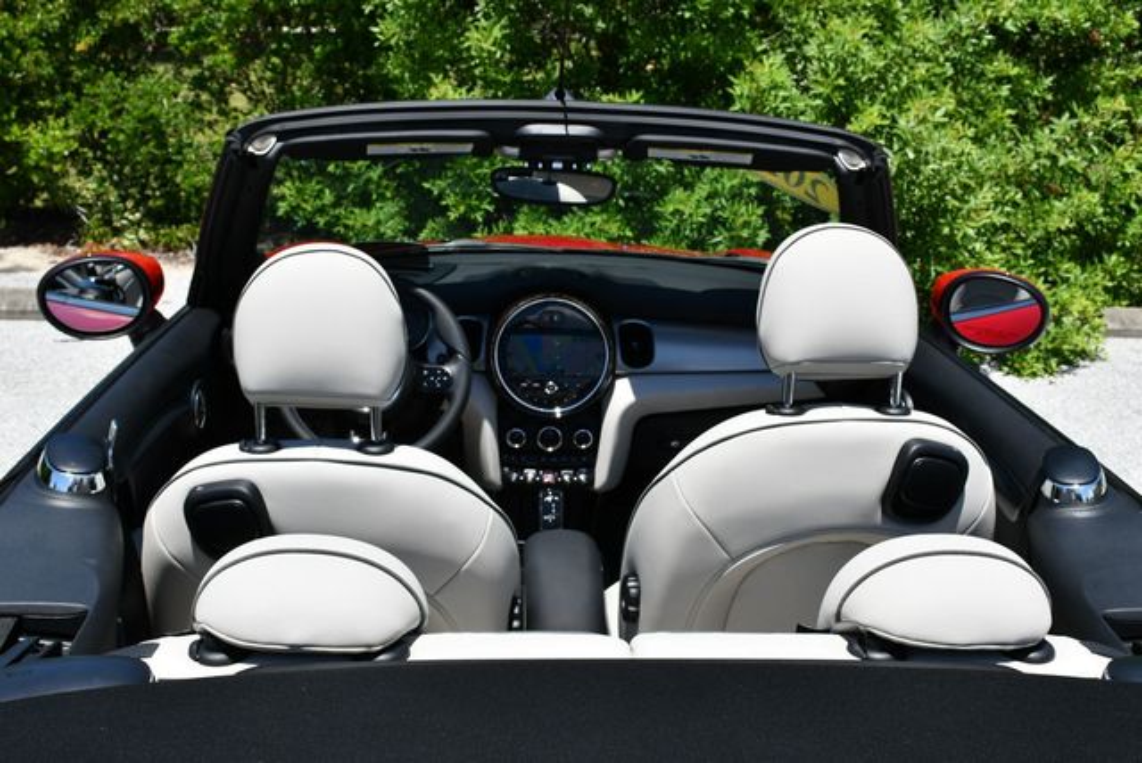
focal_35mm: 44
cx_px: 571
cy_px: 382
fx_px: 1397
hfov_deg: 44.5
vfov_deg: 30.6
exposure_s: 1/250
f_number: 8
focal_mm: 22
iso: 100
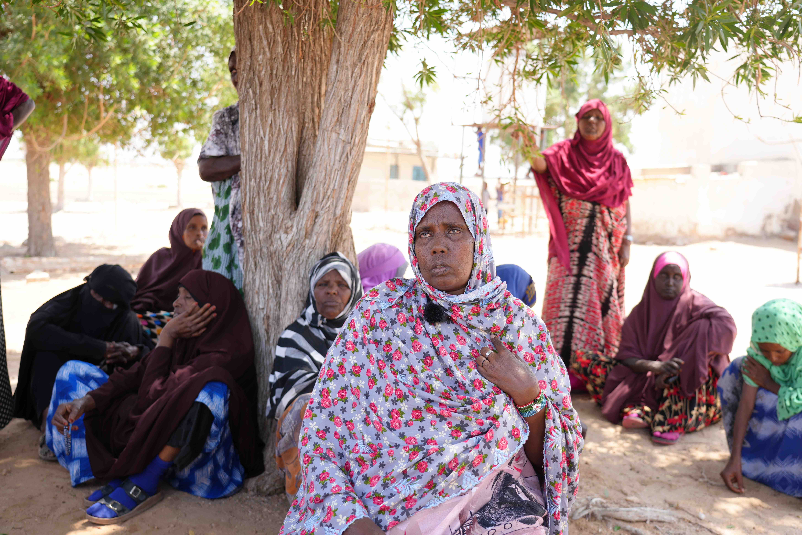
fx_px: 802
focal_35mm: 36
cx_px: 401
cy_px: 268
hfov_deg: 53.1
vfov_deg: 36.9
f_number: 4
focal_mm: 36
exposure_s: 1/160
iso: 100
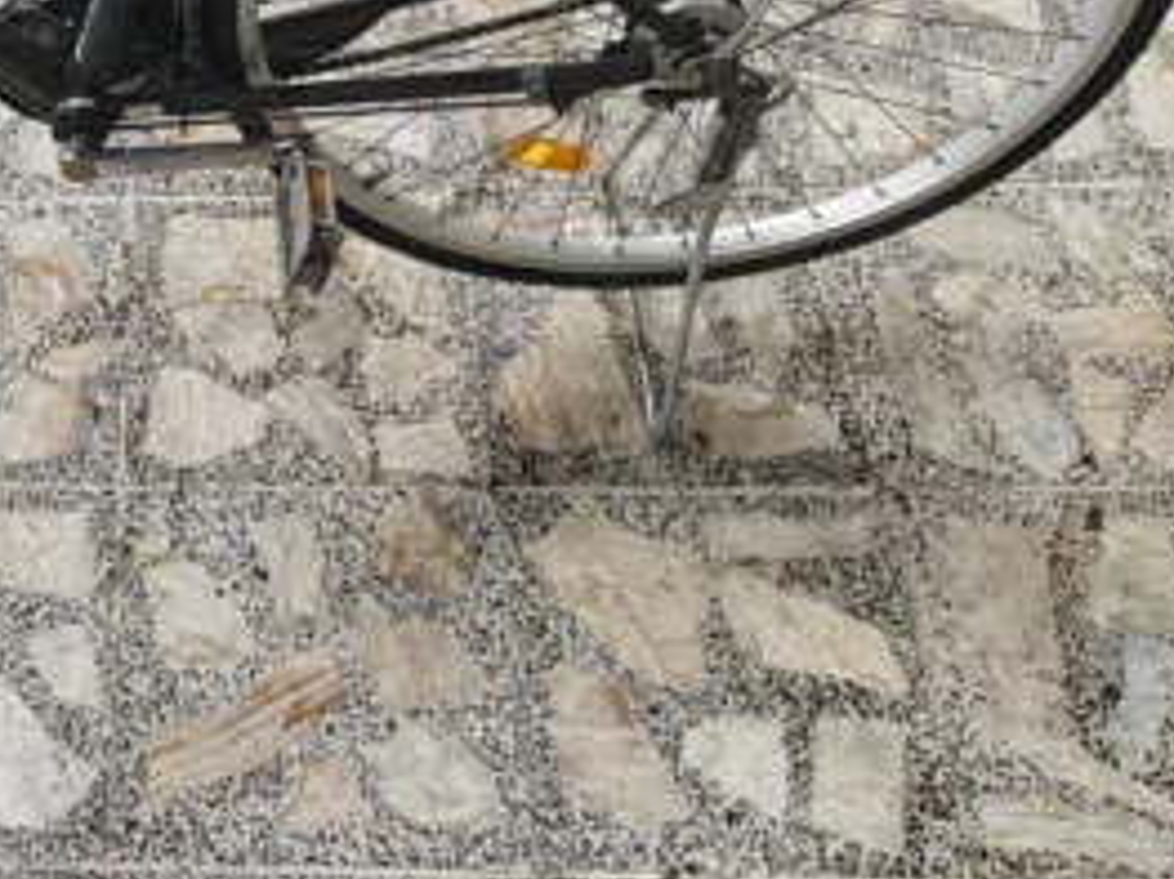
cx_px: 58
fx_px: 1898
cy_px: -9
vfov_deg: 24.8
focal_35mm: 56
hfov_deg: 32.2
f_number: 1.8
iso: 264
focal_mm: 5.56
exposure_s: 1/100
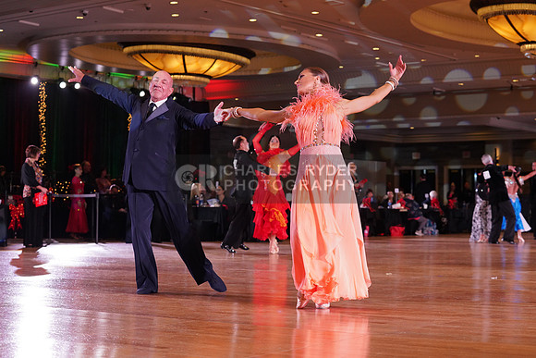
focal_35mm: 70
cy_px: 179
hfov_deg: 28.8
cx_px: 268
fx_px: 1042
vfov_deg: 19.5
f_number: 4.5
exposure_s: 1/200
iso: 2500
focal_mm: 70
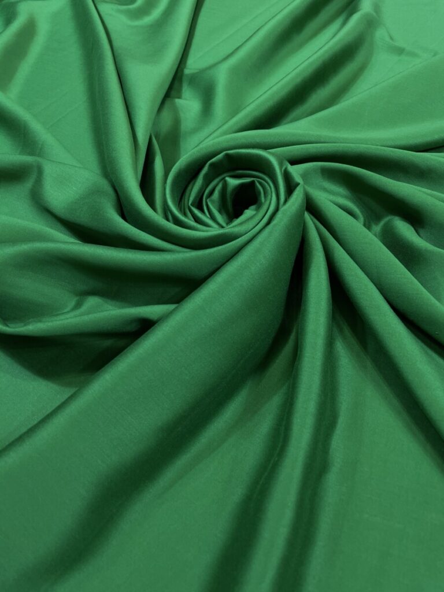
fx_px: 445
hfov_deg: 53.1
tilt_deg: -52.2
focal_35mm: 26
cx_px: 222
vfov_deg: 67.3
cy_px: 296
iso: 125
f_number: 1.6
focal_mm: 4.2
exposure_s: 1/100
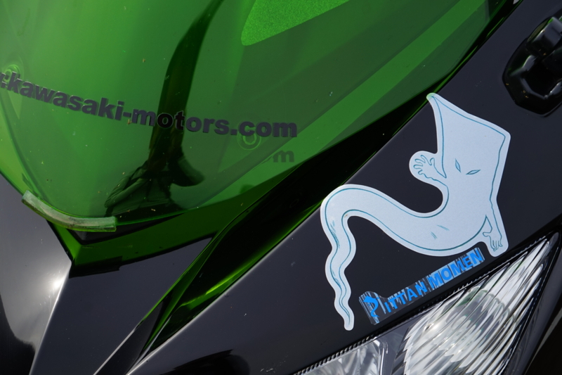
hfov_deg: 12.2
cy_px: 188
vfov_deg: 8.2
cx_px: 281
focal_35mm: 168
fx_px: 2622
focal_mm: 112
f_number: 8
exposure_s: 1/250
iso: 100
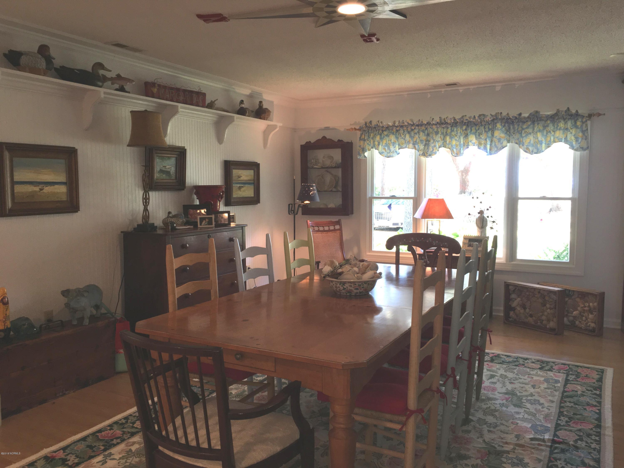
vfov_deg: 48.2
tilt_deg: -3.4
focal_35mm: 29
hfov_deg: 61.7
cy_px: 234
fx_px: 523
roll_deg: +0.8
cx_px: 312
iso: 40
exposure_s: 1/30
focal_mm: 4.15
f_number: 2.2
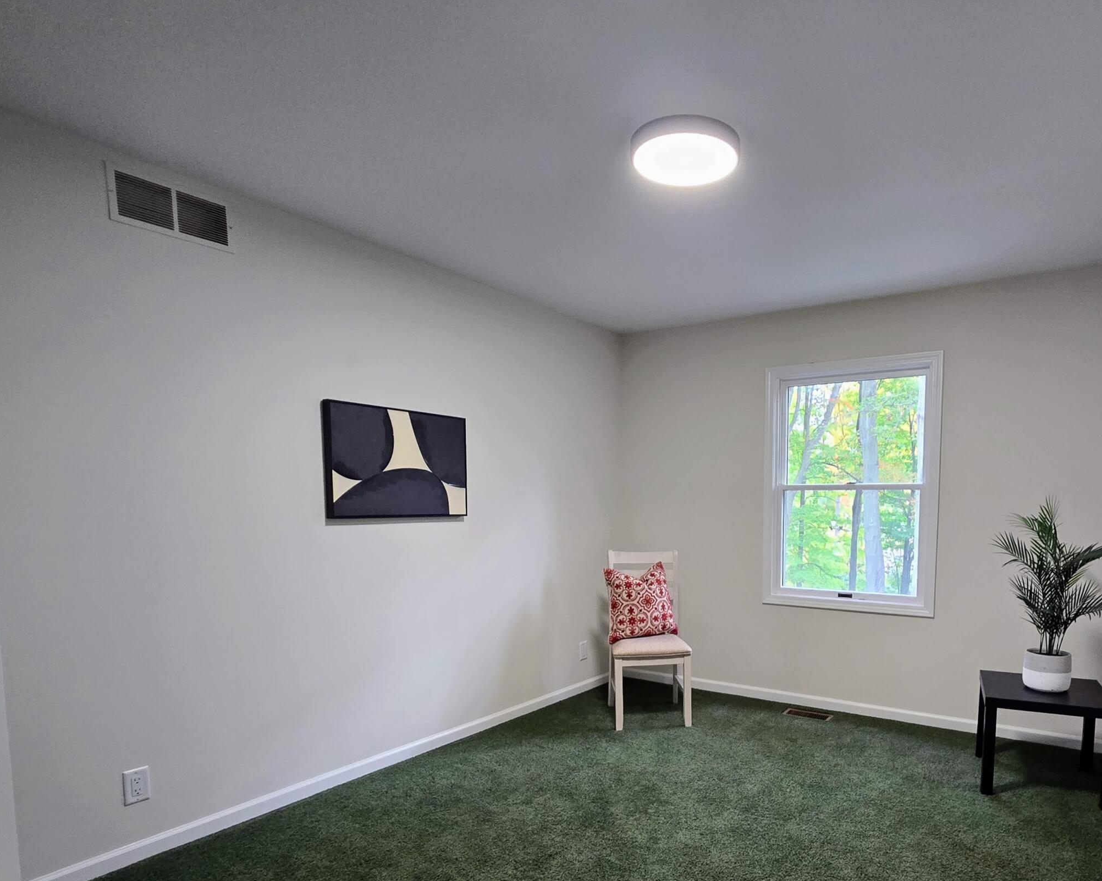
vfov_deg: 69.2
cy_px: 573
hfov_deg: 81.9
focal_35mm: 19
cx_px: 682
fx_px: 620
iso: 200
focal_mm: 2.2
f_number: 2.2
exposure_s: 1/60
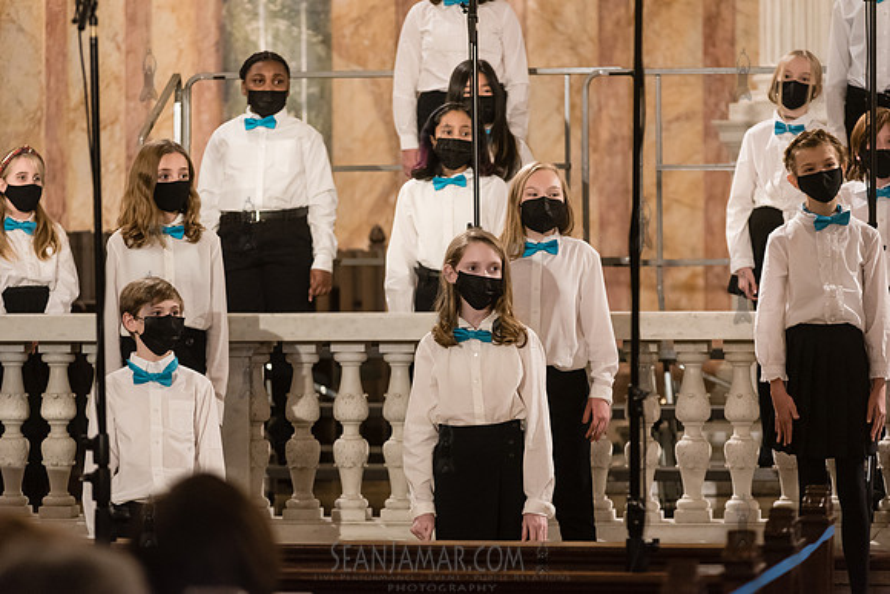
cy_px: 297
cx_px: 445
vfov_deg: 8.9
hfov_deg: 13.2
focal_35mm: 155
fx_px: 3833
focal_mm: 155
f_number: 5
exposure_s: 1/125
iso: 4000
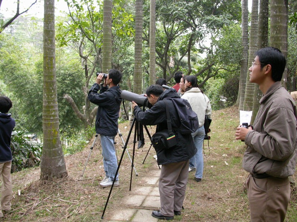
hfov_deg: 49.0
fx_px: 326
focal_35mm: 38
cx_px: 148
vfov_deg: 37.7
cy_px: 111
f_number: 2.6
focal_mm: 7.85
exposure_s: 1/38.5
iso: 100
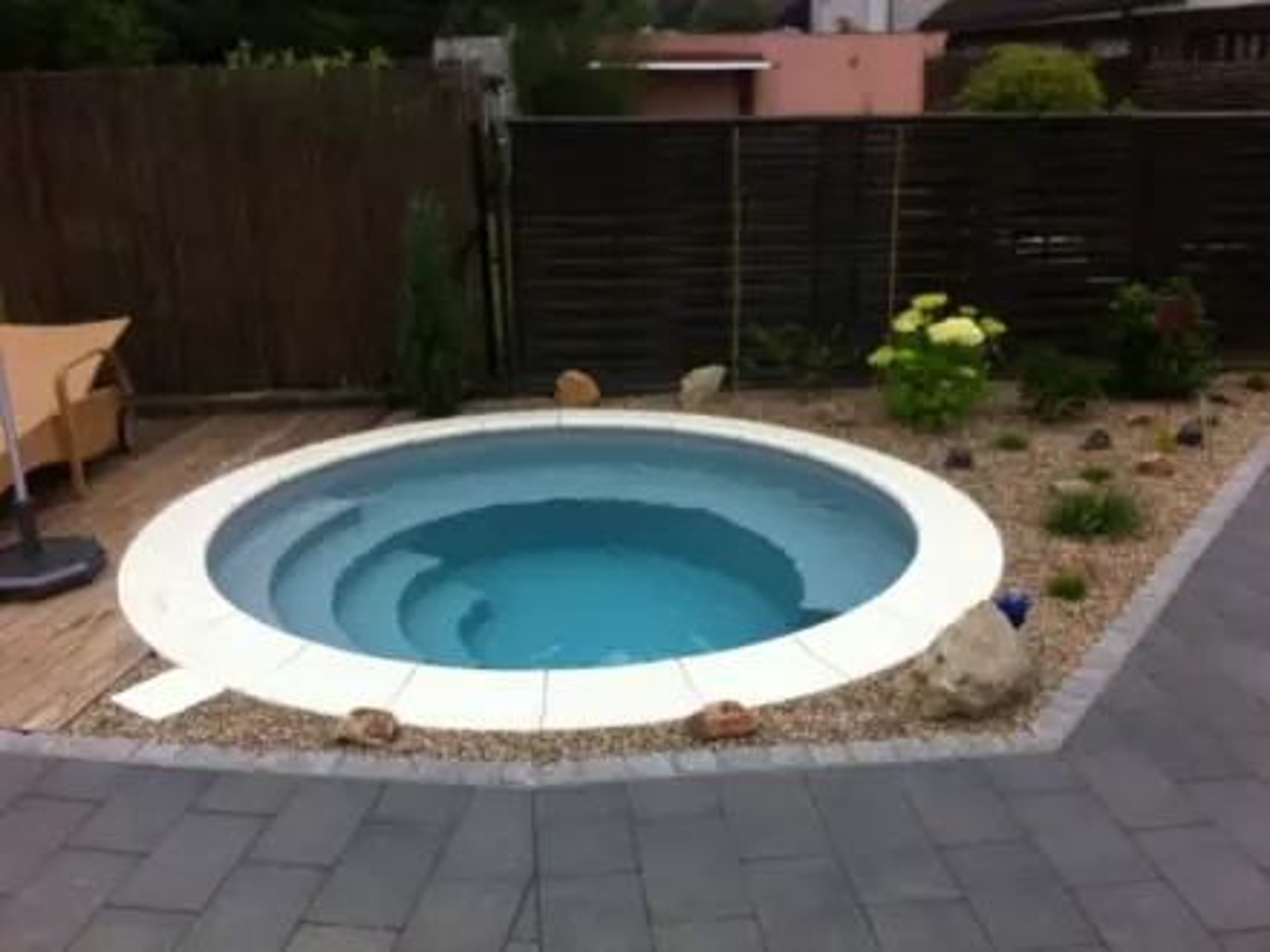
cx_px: 635
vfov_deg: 40.7
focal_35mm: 35
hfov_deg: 52.6
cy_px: 476
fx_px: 1284
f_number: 2.8
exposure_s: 1/299
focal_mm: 3.85
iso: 80
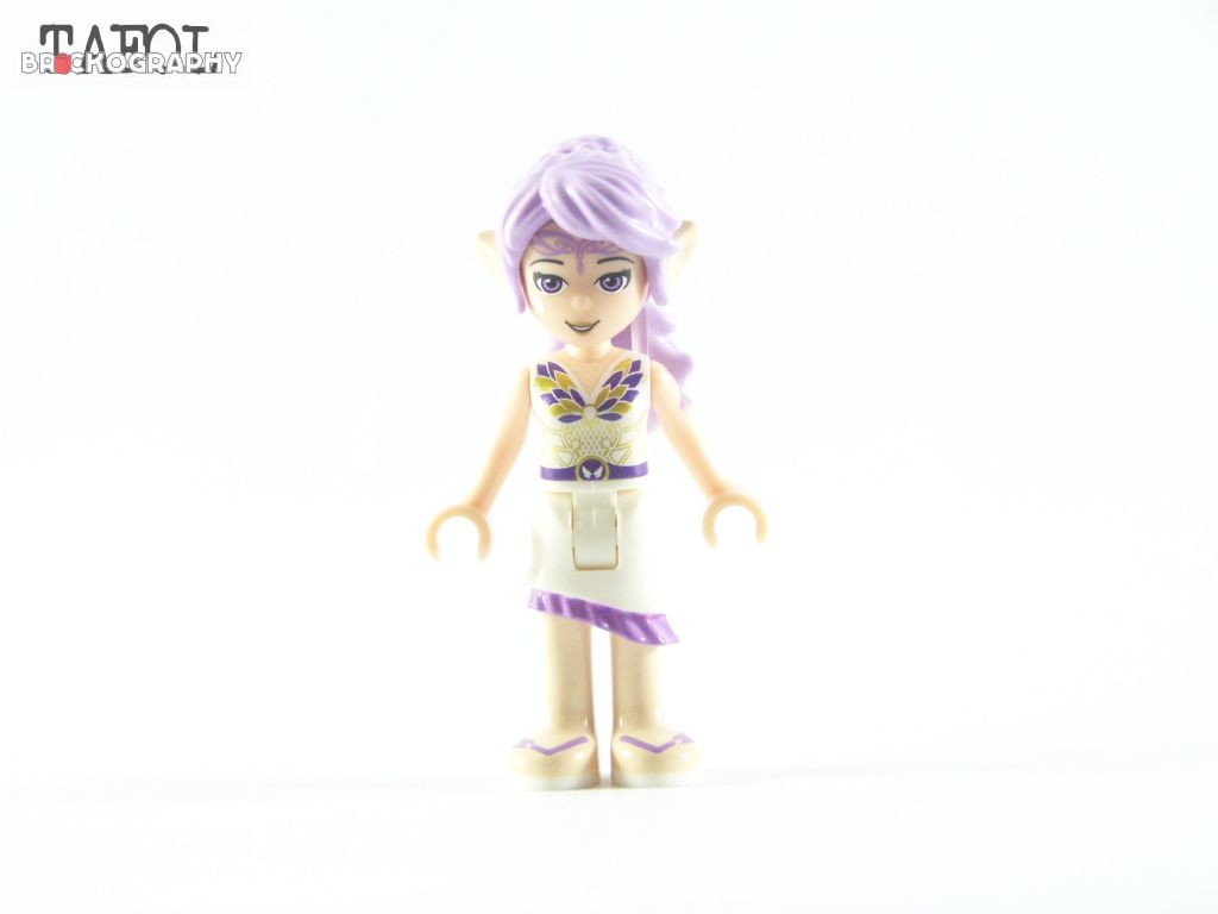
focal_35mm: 105
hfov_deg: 18.7
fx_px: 3695
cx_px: 609
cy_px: 457
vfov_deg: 14.1
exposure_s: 1/60
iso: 400
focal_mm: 17.5
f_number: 3.6
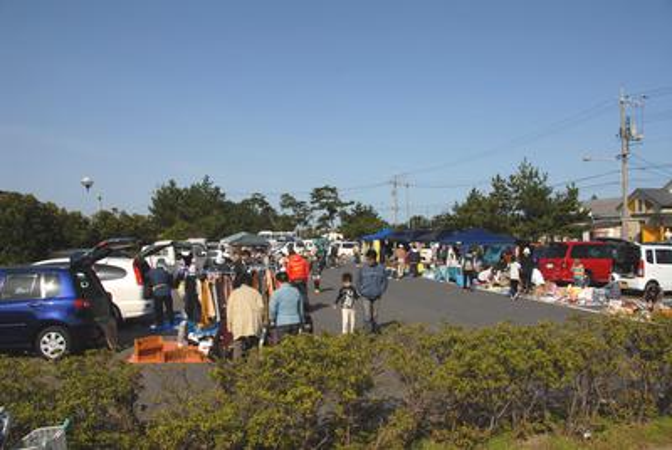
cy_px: 225
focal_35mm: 27
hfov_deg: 67.3
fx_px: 505
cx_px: 336
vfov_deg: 48.1
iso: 100
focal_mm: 18
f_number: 8
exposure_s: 1/400
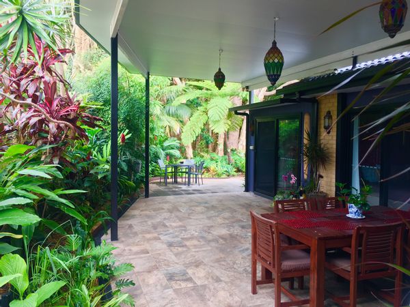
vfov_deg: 48.2
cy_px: 154
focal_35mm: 29
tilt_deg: -1.2
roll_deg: -0.3
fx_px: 343
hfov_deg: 61.7
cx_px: 205
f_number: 2.2
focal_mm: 4.15
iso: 32
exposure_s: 1/33
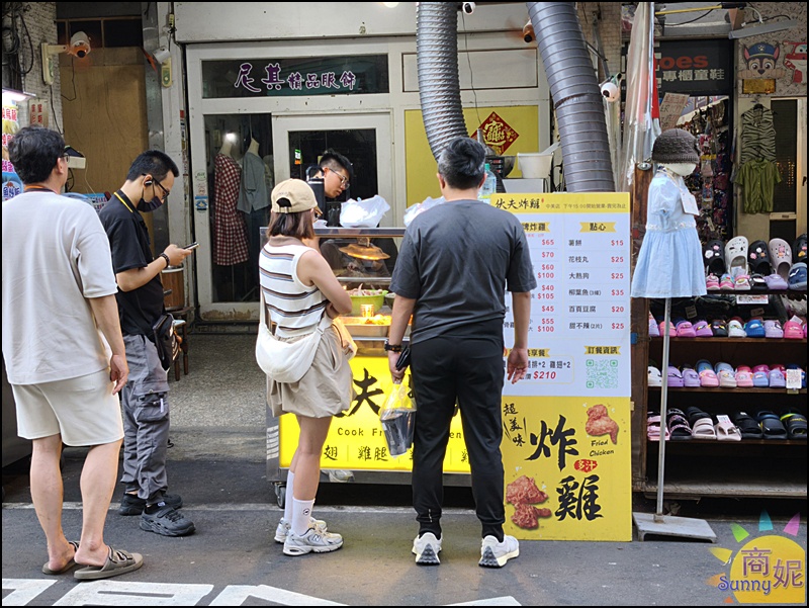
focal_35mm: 46
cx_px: 404
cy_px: 304
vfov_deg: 31.5
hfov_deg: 41.2
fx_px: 1076
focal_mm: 6.57
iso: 100
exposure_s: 1/120
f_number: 1.6
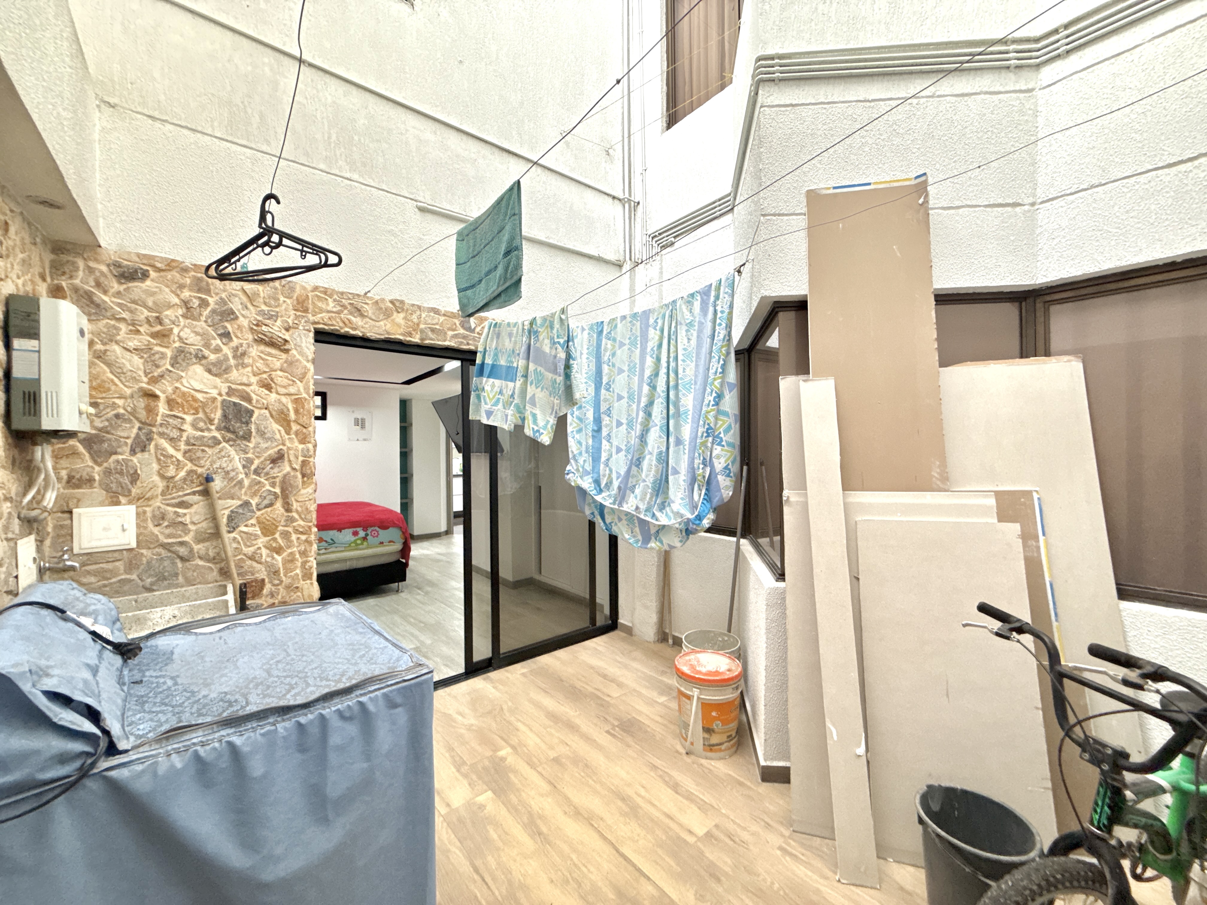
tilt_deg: -0.2
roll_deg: +0.8
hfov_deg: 102.1
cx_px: 604
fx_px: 488
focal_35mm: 14
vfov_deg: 85.7
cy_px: 452
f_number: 2.2
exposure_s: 1/60
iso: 640
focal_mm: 2.22
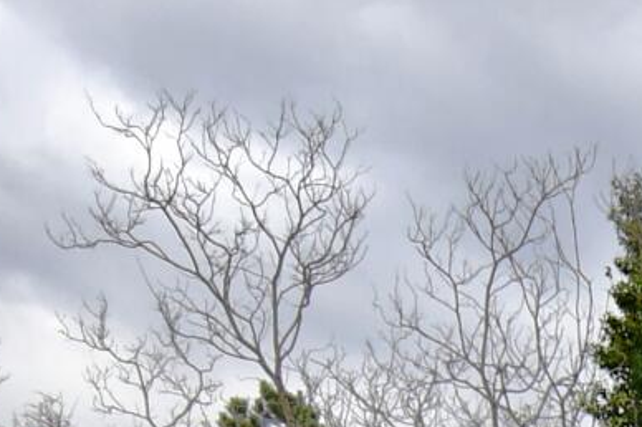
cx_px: 1028
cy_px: 1093
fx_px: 2067
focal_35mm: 116
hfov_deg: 15.9
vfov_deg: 10.0
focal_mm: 10
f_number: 4.5
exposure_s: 1/320
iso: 100
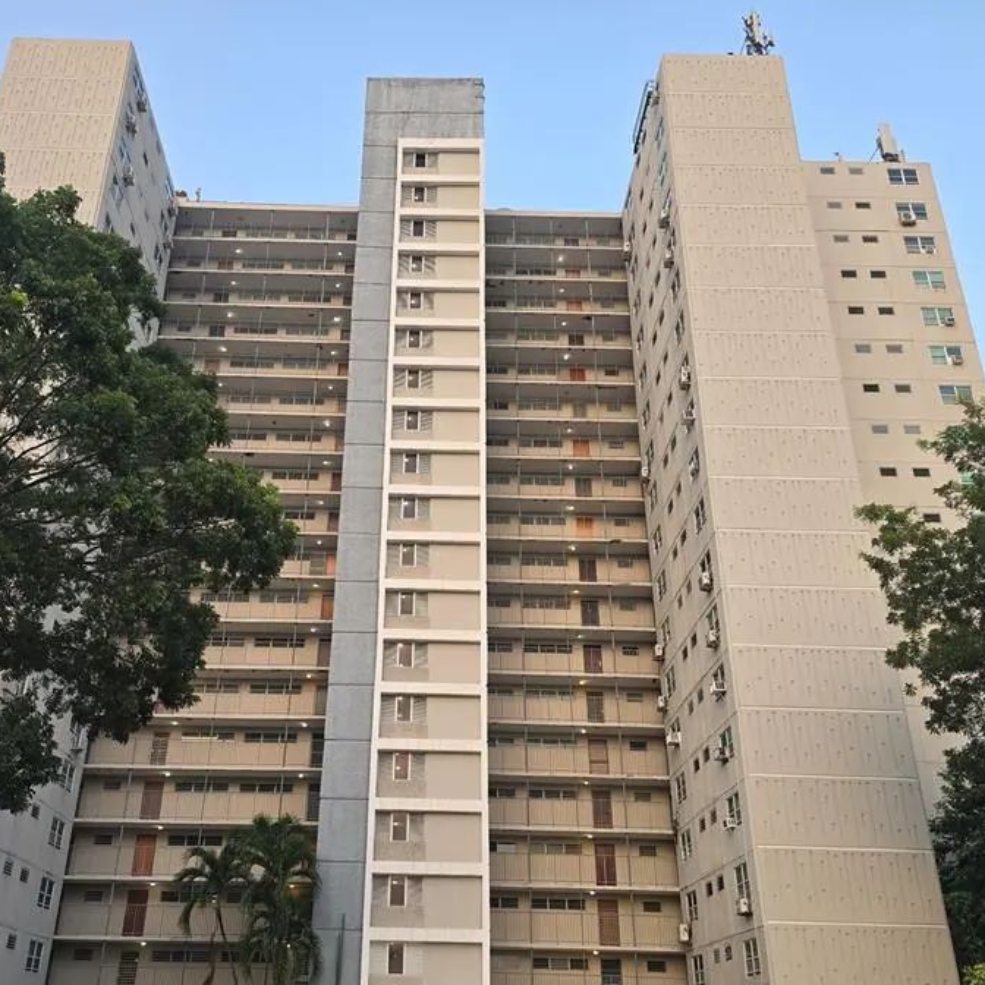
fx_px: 998
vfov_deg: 52.4
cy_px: 551
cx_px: 440
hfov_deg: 52.4
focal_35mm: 31
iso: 50
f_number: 1.7
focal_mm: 6.3
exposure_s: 1/180
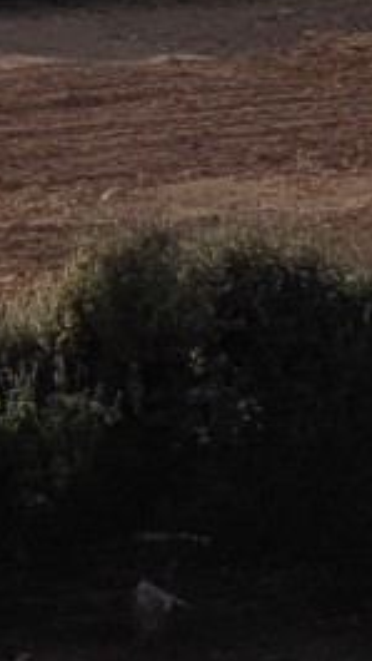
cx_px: -422
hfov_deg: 3.5
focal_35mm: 342
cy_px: -691
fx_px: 5999
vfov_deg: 6.1
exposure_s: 1/2660
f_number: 2.4
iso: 25
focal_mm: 6
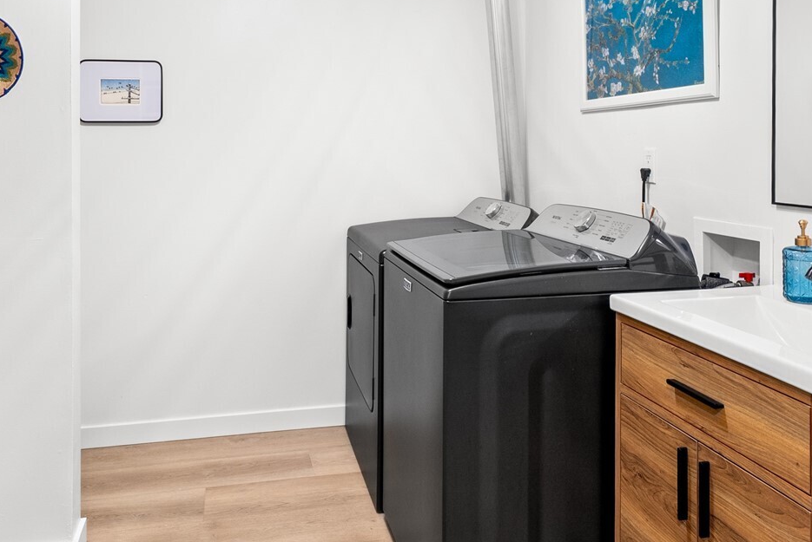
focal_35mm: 29
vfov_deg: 44.3
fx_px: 655
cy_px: 173
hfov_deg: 63.5
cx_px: 370
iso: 400
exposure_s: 1/2
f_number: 7.1
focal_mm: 16
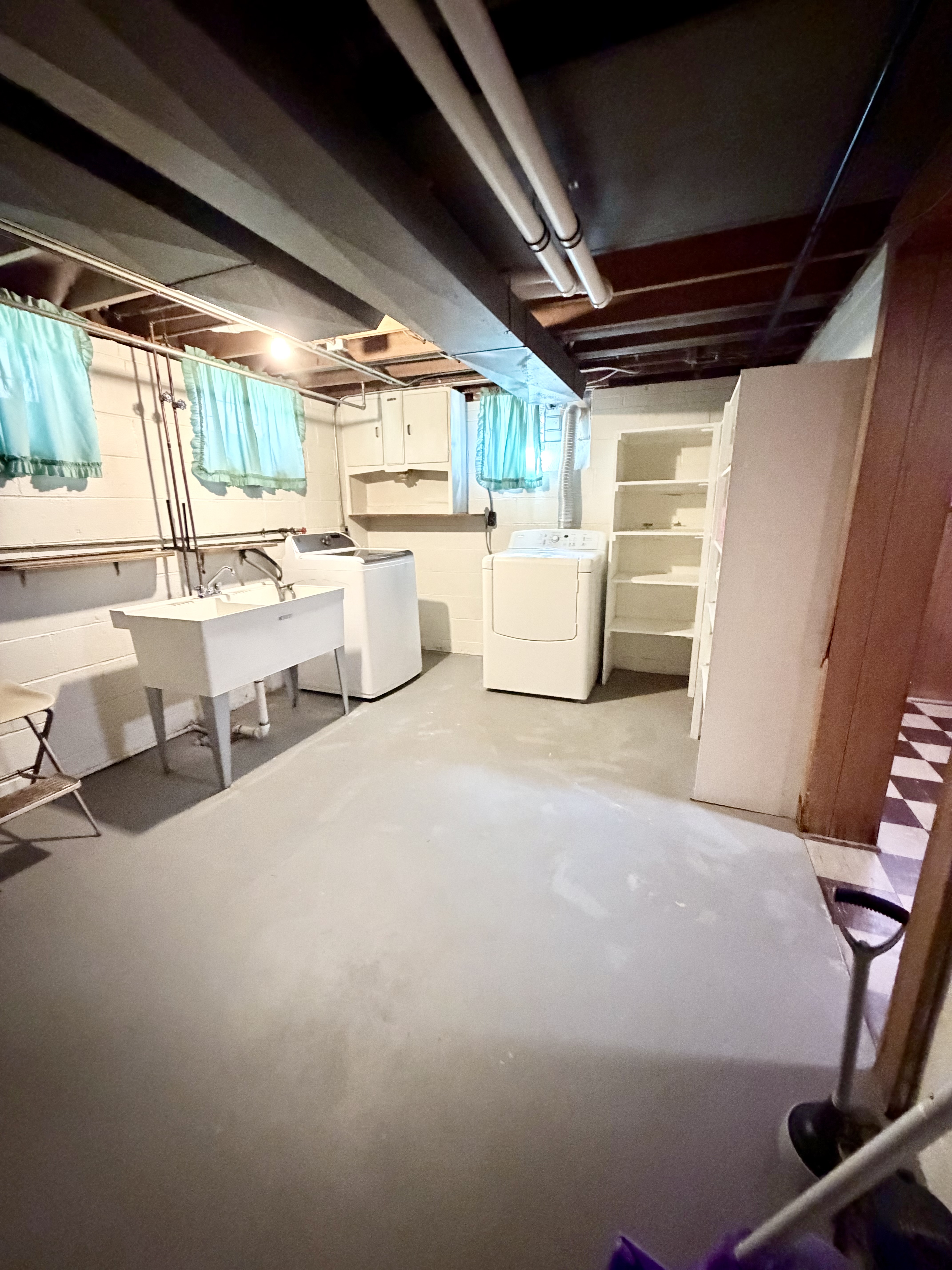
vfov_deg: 102.1
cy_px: 635
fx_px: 513
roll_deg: +1.0
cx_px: 476
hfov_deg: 85.7
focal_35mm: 14
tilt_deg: -13.5
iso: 1250
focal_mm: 2.22
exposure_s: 1/60
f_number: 2.2
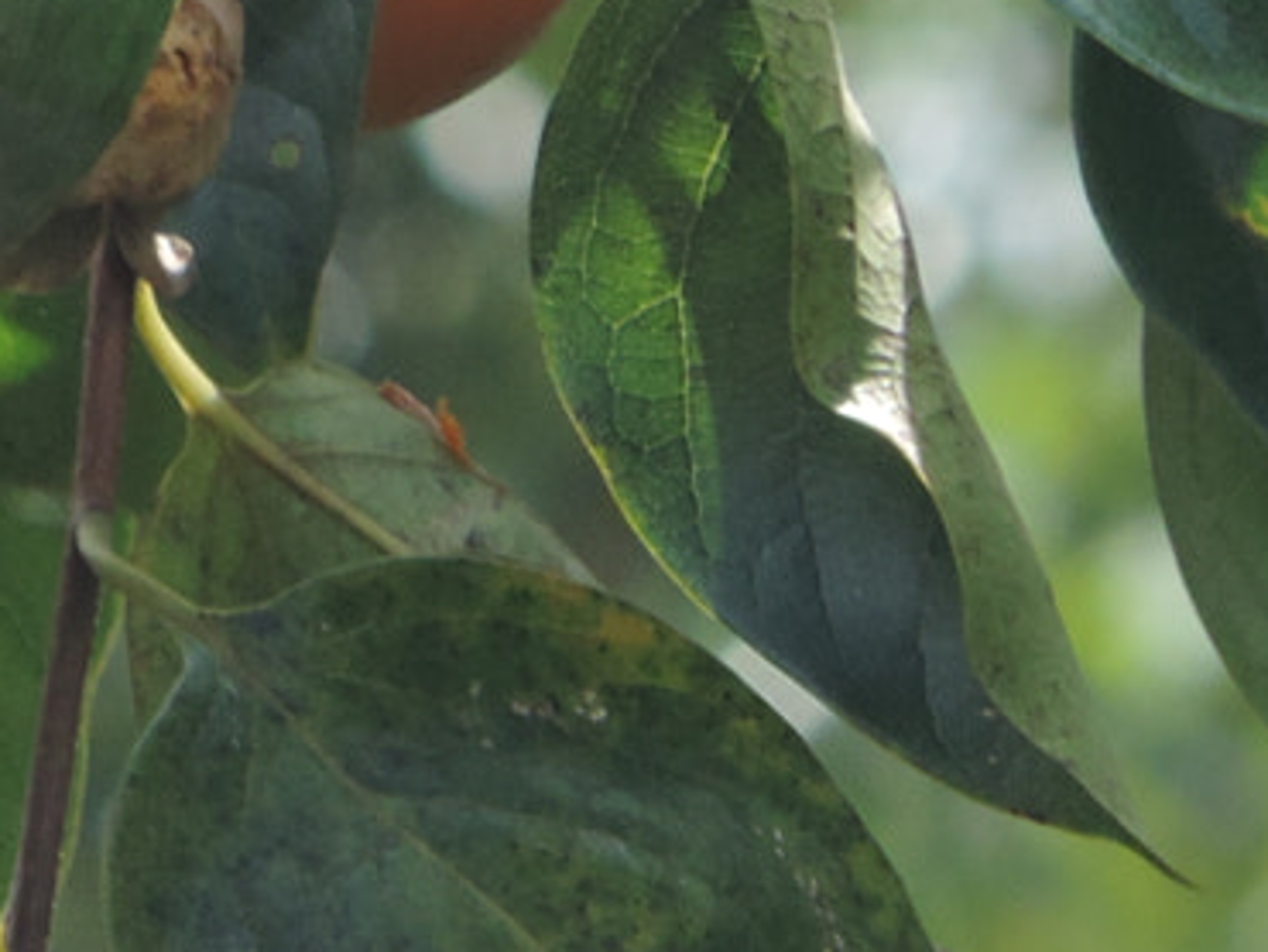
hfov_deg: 0.7
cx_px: -555
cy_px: -846
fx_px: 110806
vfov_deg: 0.5
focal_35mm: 3023
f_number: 5
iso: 180
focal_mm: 124.8
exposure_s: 1/500
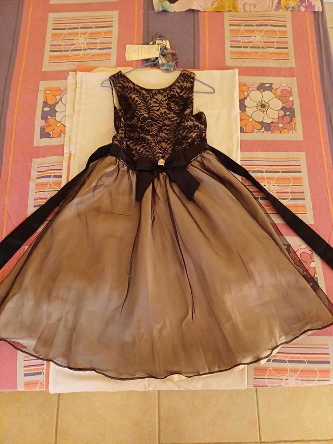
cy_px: 222
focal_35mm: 25
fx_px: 321
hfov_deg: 54.9
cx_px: 166
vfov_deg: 69.4
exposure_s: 1/25
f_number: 1.8
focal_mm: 4.65
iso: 640
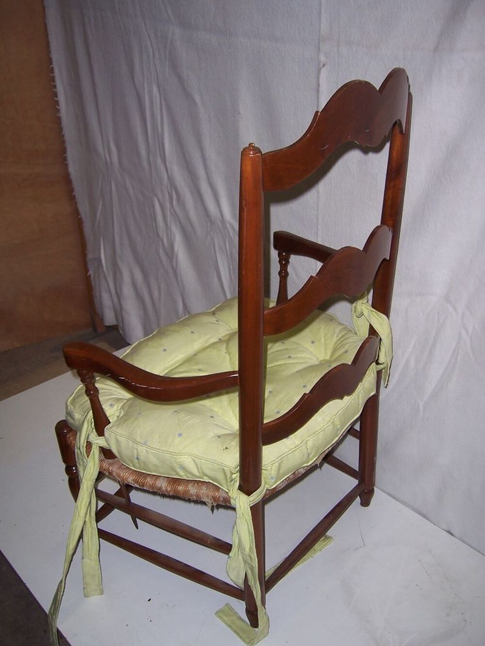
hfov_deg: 39.7
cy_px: 323
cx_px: 242
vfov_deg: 51.4
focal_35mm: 36
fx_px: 672
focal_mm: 6
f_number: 3
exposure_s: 1/60
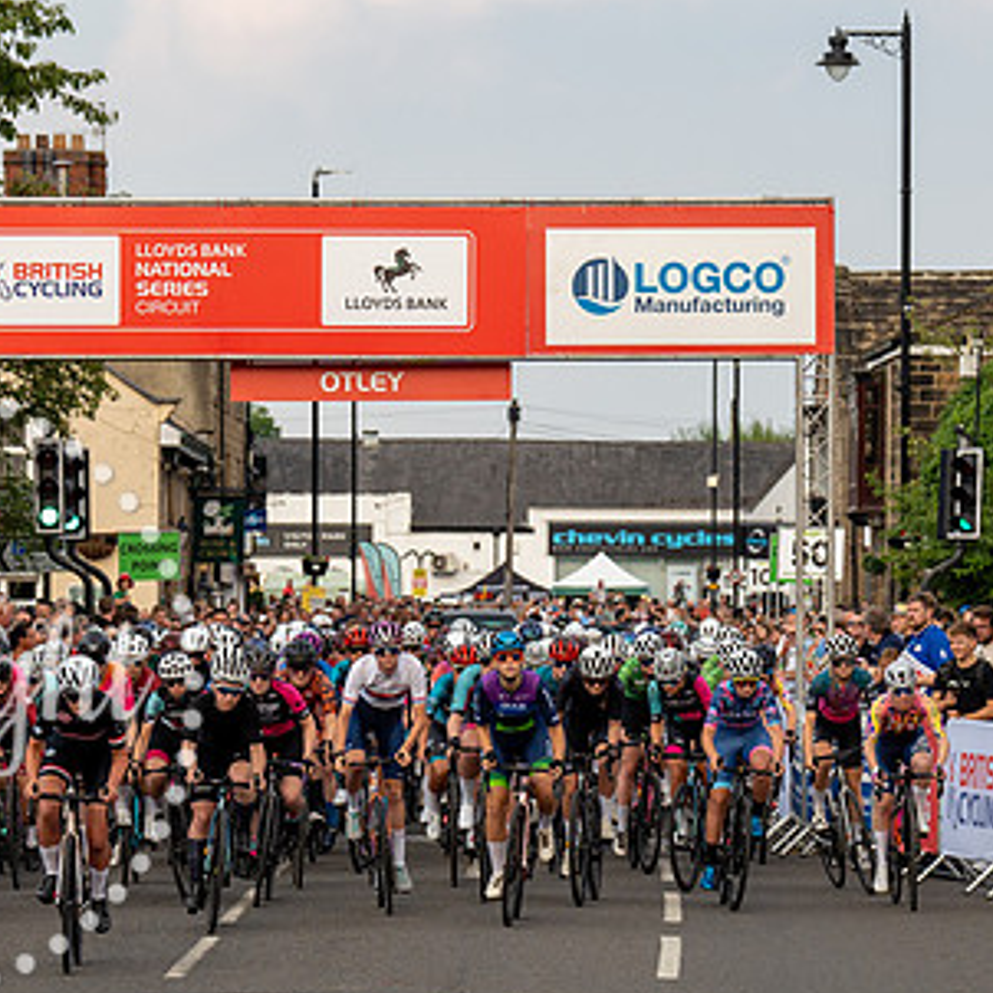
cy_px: 587
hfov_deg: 8.7
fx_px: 6556
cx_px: 373
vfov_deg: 8.7
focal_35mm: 202
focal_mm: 105
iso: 500
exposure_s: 1/1250
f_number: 5
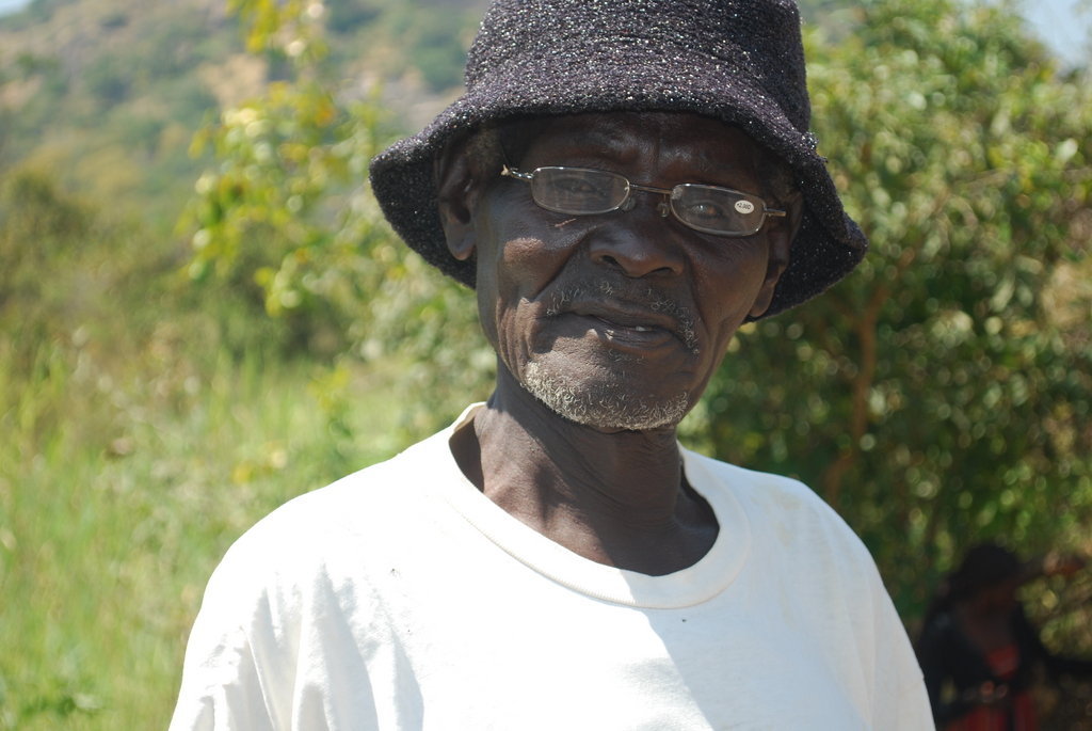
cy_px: 366
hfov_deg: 27.0
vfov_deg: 18.2
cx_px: 546
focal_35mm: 75
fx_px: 2277
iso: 100
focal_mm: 50
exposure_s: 1/160
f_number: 5.6
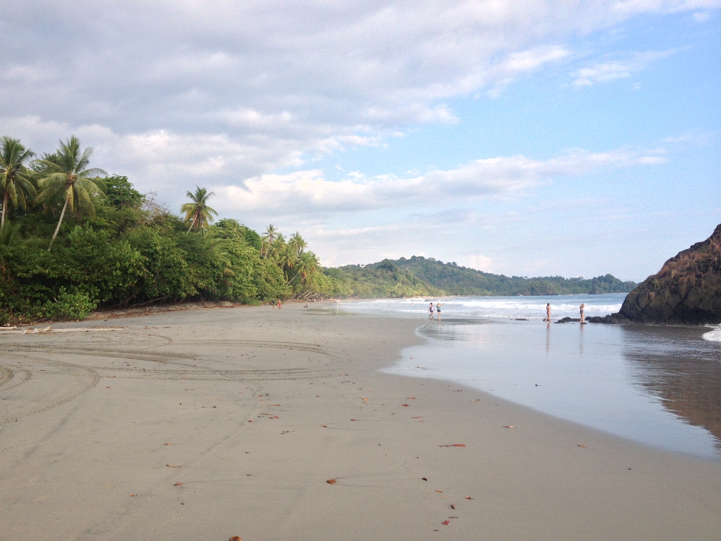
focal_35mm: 35
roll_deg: +1.0
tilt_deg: -1.0
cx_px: 360
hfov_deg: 52.6
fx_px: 729
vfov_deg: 40.7
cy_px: 270
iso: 50
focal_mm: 4.28
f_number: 2.4
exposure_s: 1/1104
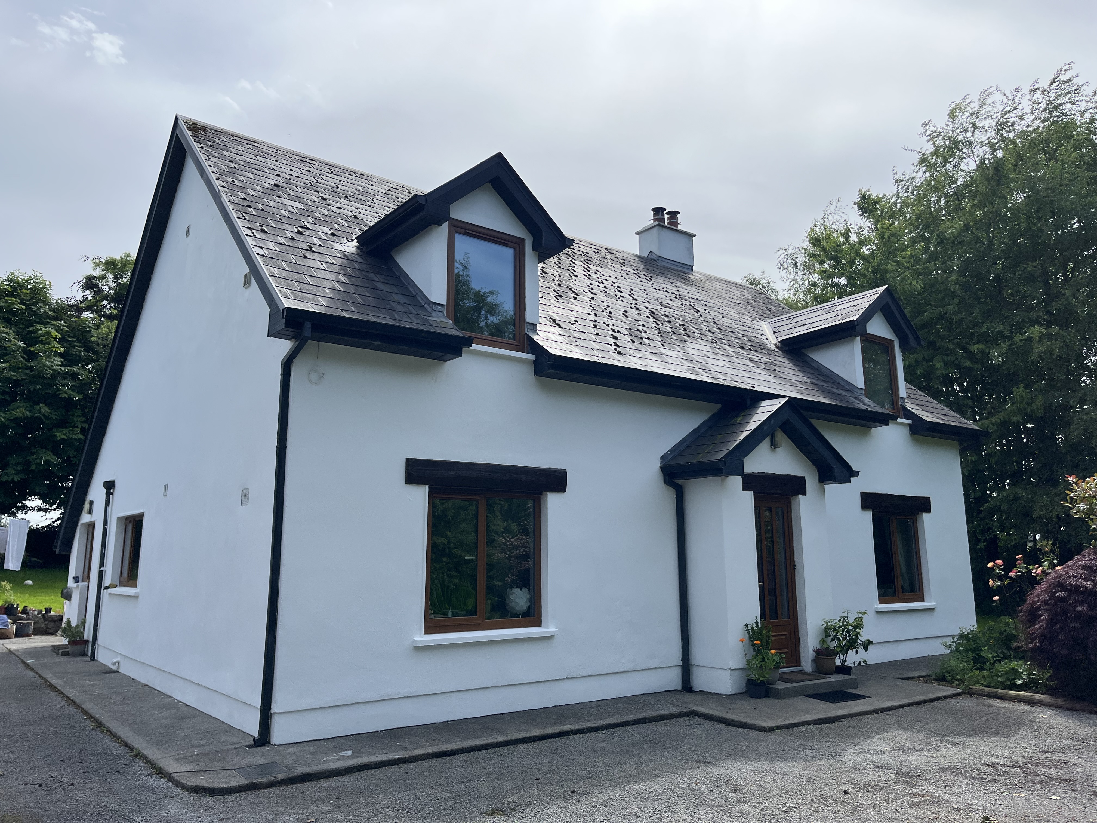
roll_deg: -0.1
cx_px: 548
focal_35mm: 26
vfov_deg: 53.1
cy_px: 412
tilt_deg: +9.9
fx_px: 824
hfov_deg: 67.3
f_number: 1.6
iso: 50
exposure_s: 1/3745
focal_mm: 5.1
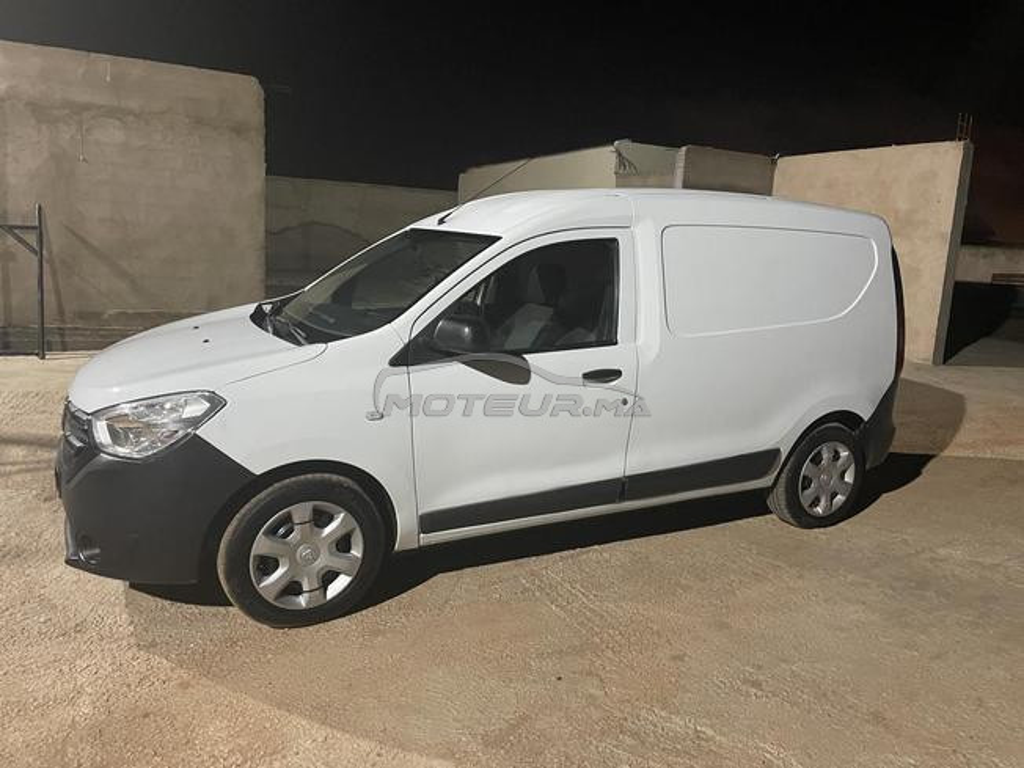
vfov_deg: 53.1
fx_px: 769
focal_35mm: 26
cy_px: 384
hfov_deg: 67.3
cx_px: 512
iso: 640
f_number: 1.6
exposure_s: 1/33
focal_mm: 4.2
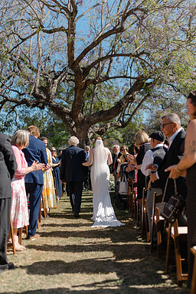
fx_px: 335
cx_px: 84
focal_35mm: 41
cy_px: 156
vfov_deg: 47.4
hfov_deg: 32.6
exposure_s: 1/3200
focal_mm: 35
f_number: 1.4
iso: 64
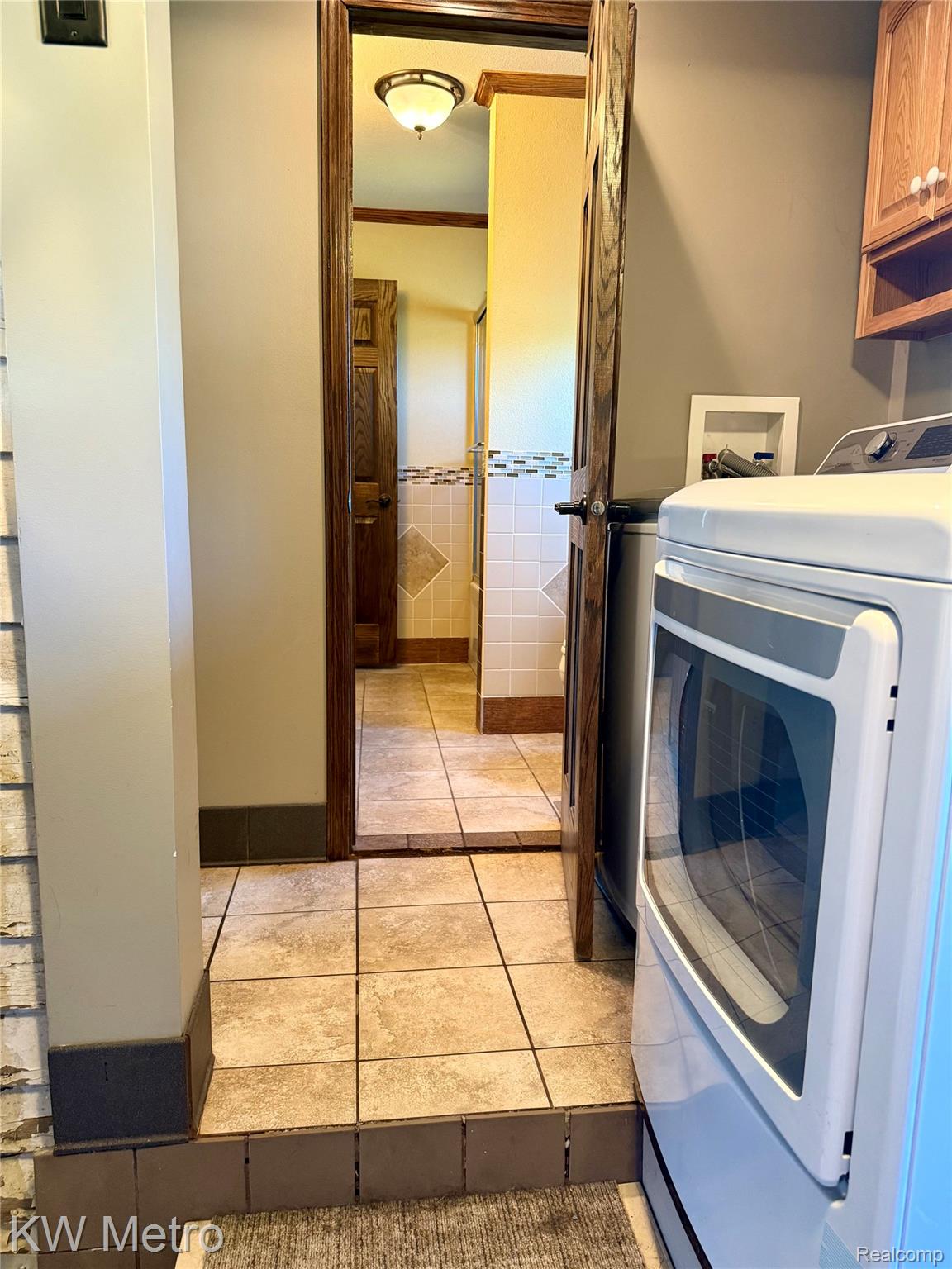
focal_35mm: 24
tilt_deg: -8.5
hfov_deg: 56.8
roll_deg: -1.9
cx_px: 476
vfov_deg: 71.6
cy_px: 634
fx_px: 880
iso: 320
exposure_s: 1/60
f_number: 1.78
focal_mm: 6.76
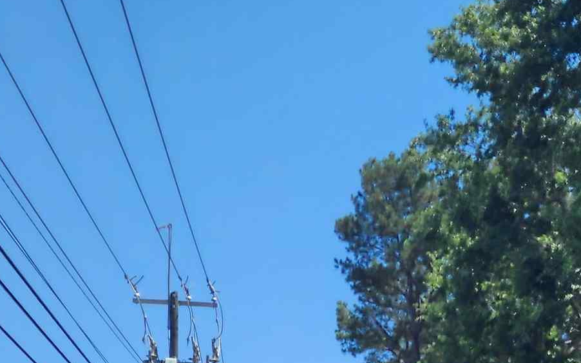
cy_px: 732
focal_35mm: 83
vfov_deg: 13.4
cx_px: 376
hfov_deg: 24.8
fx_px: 1314
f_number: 1.8
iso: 12
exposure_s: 1/832
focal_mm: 6.4
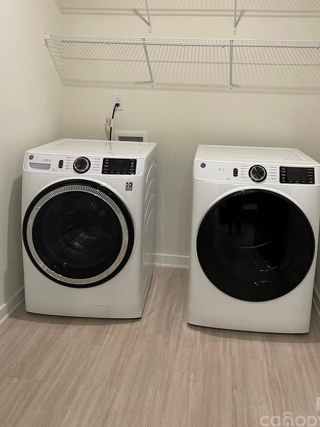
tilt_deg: -8.6
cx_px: 176
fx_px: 407
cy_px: 165
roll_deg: -1.3
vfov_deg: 54.8
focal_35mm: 33
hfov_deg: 42.9
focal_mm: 4.2
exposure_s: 1/60
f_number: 1.6
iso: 125
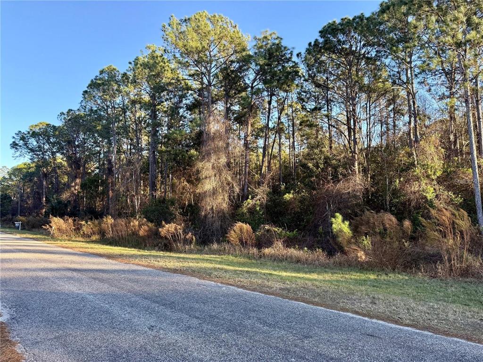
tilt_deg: +5.0
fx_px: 335
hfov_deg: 71.6
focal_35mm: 24
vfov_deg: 56.8
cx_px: 242
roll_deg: +1.2
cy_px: 181
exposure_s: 1/551
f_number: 1.78
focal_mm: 6.76
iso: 100
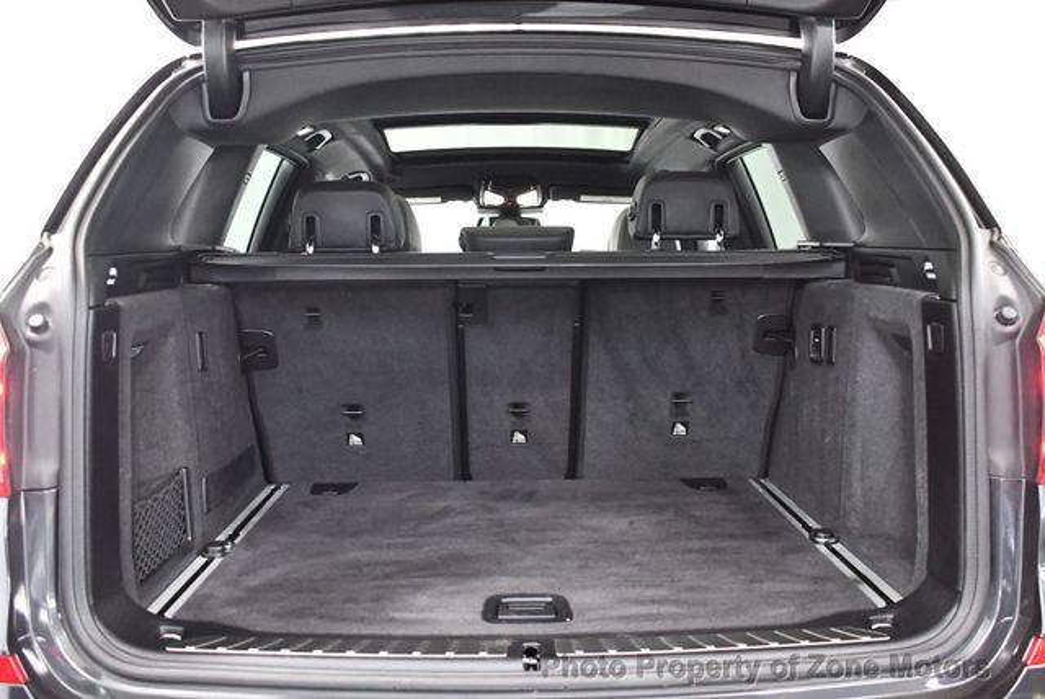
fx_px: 1046
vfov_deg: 36.9
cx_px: 522
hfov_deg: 53.1
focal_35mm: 36
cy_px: 350
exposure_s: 1/60
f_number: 3.5
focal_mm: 18
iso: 4500
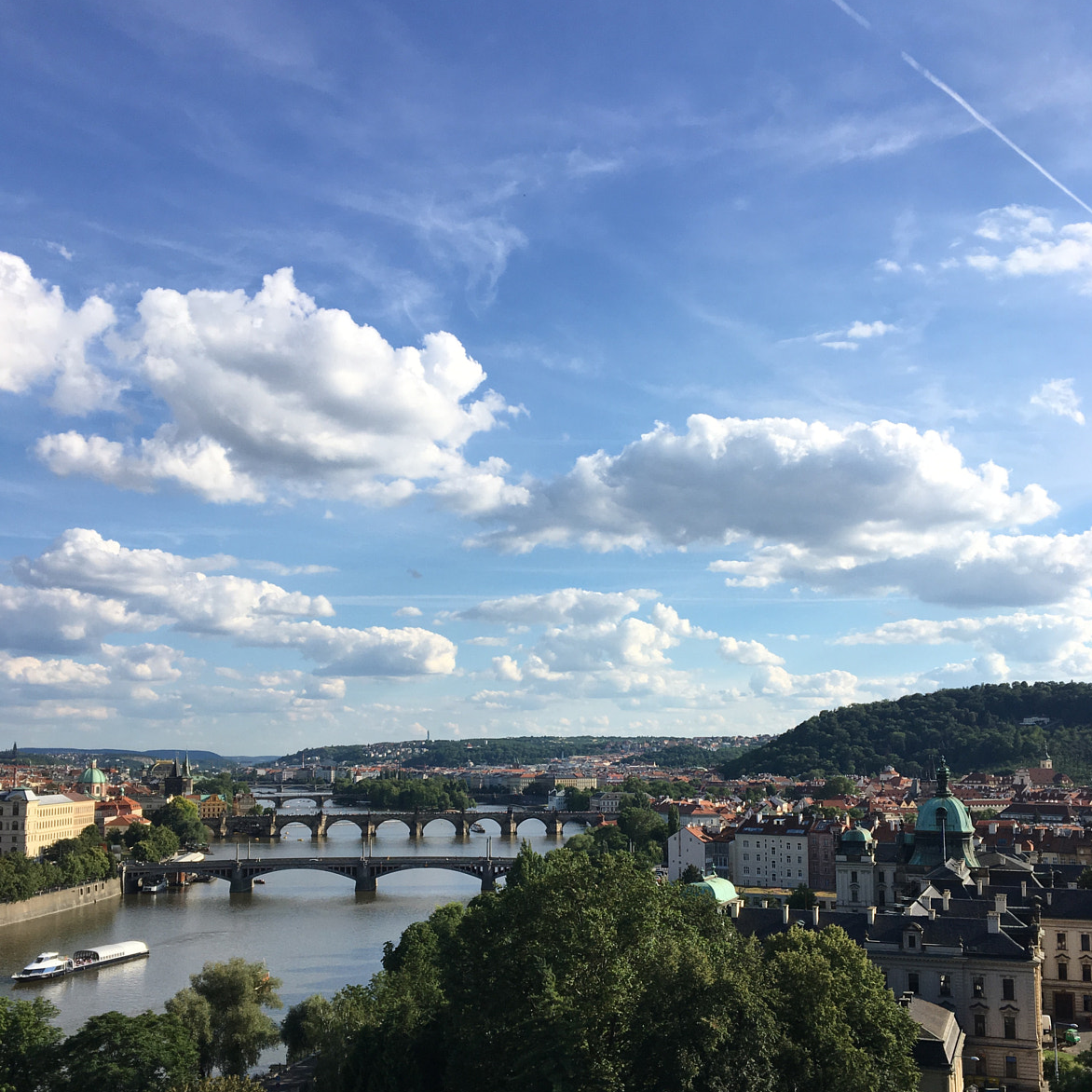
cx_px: 552
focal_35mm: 35
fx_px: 1249
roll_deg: +0.4
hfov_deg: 47.2
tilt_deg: +5.2
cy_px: 650
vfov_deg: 47.0
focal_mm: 4.15
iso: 25
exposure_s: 1/1876
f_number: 2.2
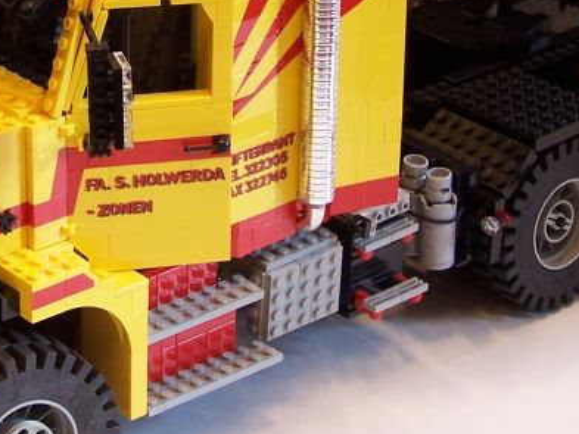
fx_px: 2443
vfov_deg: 10.1
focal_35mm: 146
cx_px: 96
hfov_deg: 13.4
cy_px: 28
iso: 80
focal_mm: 9.3
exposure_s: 1/6
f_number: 3.1
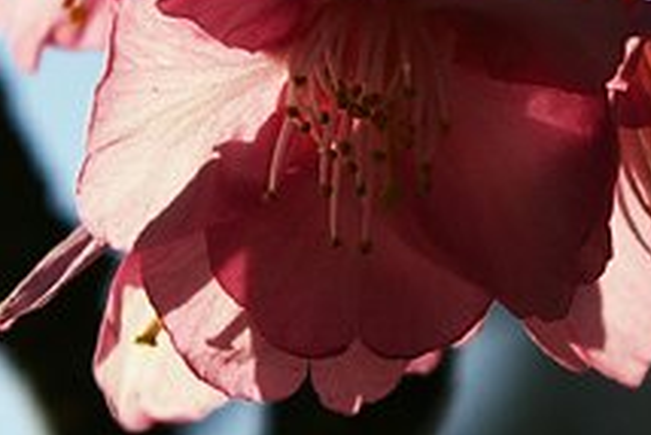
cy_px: 325
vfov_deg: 4.5
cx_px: 532
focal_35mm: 308
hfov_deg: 6.7
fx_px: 5571
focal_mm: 55
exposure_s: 1/750
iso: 200
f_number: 8
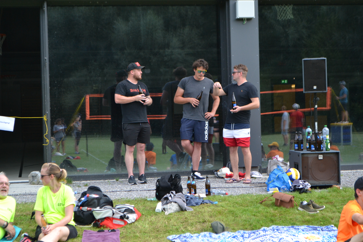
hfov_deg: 24.3
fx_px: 842
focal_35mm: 84
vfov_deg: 16.4
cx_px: 182
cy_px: 122
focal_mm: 55
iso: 640
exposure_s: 1/500
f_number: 5.6
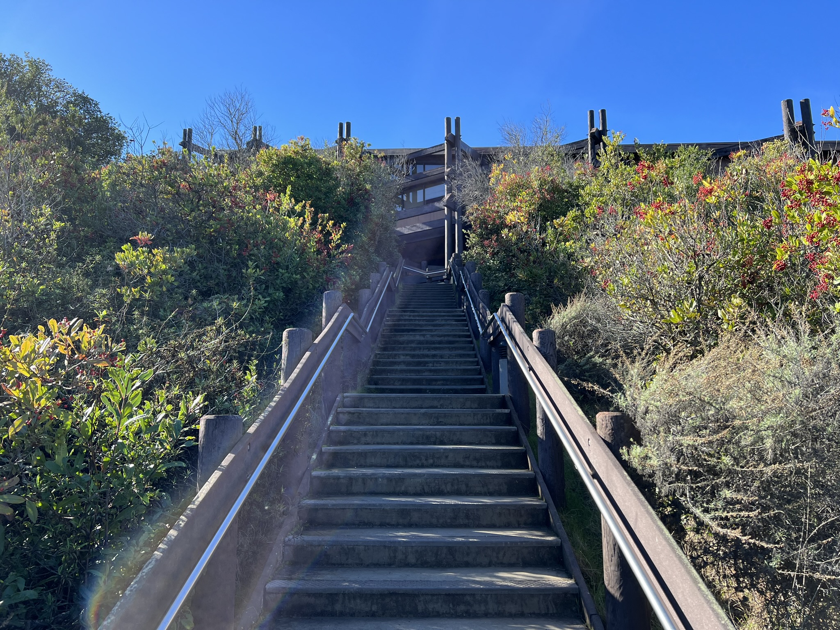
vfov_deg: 53.1
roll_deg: +0.2
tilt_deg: +8.9
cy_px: 315
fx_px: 631
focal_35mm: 26
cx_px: 420
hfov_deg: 67.3
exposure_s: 1/1159
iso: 50
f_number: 1.5
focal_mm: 5.7
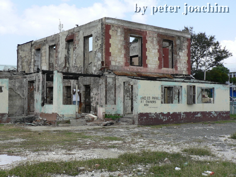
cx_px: 118
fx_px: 341
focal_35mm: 50
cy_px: 88
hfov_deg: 38.2
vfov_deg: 29.1
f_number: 4
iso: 64
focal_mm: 8.6
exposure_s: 1/320
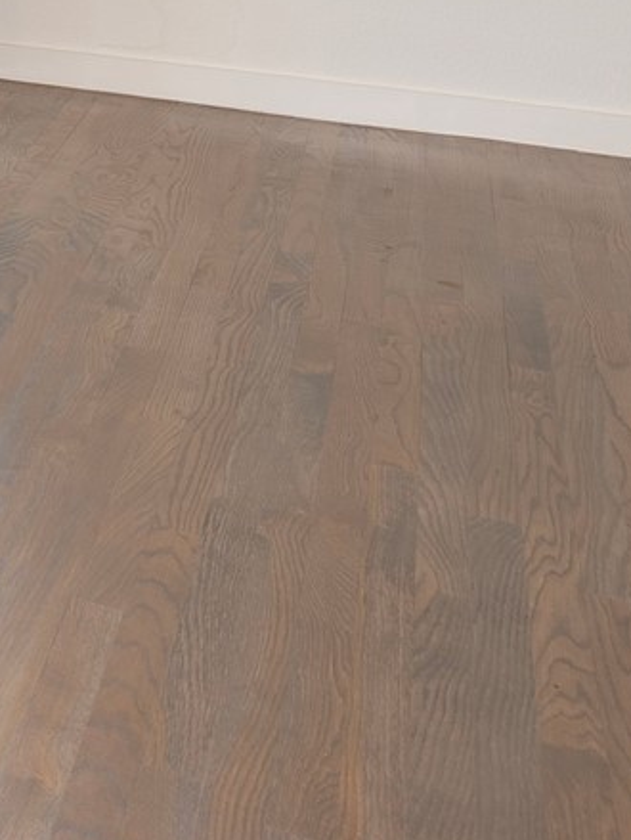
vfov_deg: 22.3
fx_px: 1844
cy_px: -323
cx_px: -847
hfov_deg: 14.0
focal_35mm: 76
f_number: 7.1
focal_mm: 16
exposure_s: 1/10
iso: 100
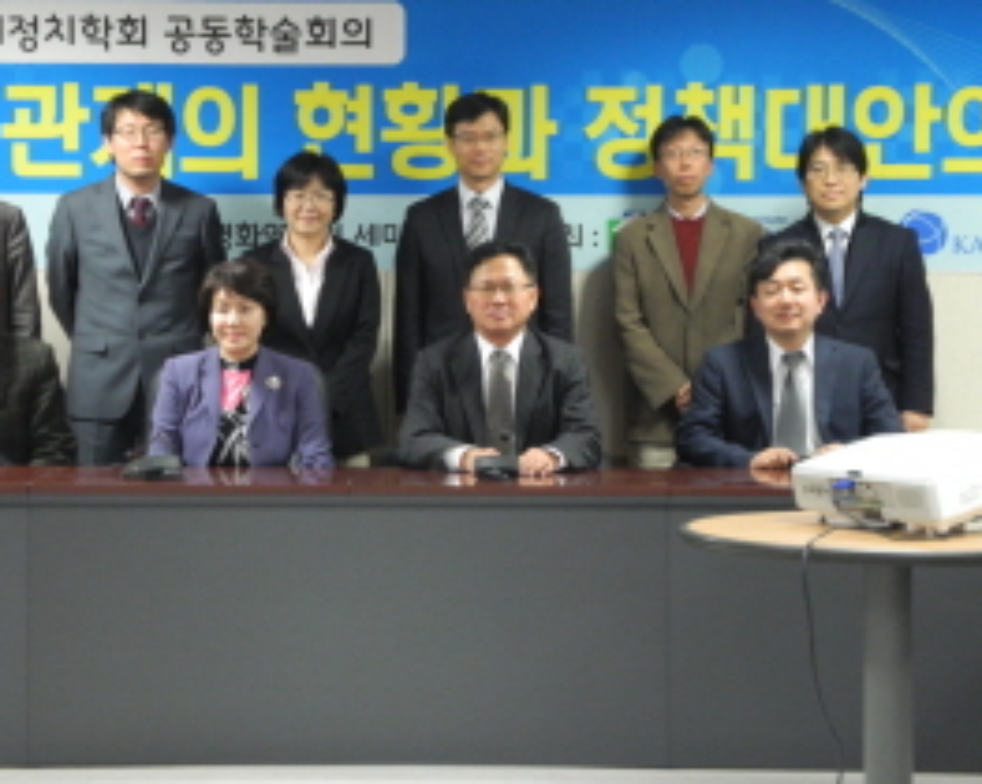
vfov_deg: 12.8
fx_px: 3485
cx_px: 377
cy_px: 323
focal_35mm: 120
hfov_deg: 16.0
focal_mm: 18.1
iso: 400
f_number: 4
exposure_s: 1/13.3
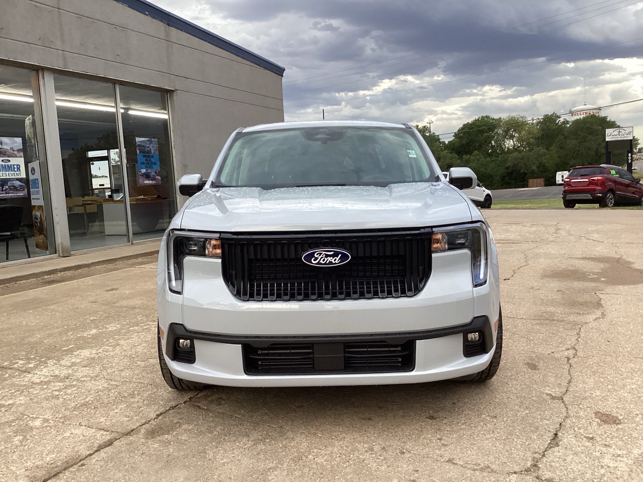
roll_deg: +2.9
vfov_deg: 45.4
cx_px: 322
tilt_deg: -8.1
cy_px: 241
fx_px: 576
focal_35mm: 31
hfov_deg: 58.4
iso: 64
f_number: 2.4
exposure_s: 1/120
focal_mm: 3.3
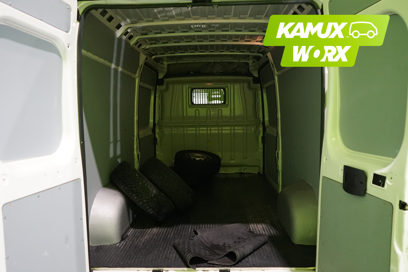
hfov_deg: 61.9
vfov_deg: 43.6
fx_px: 340
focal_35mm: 30
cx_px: 204
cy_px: 136
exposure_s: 1/160
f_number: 3.5
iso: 4000
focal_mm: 30
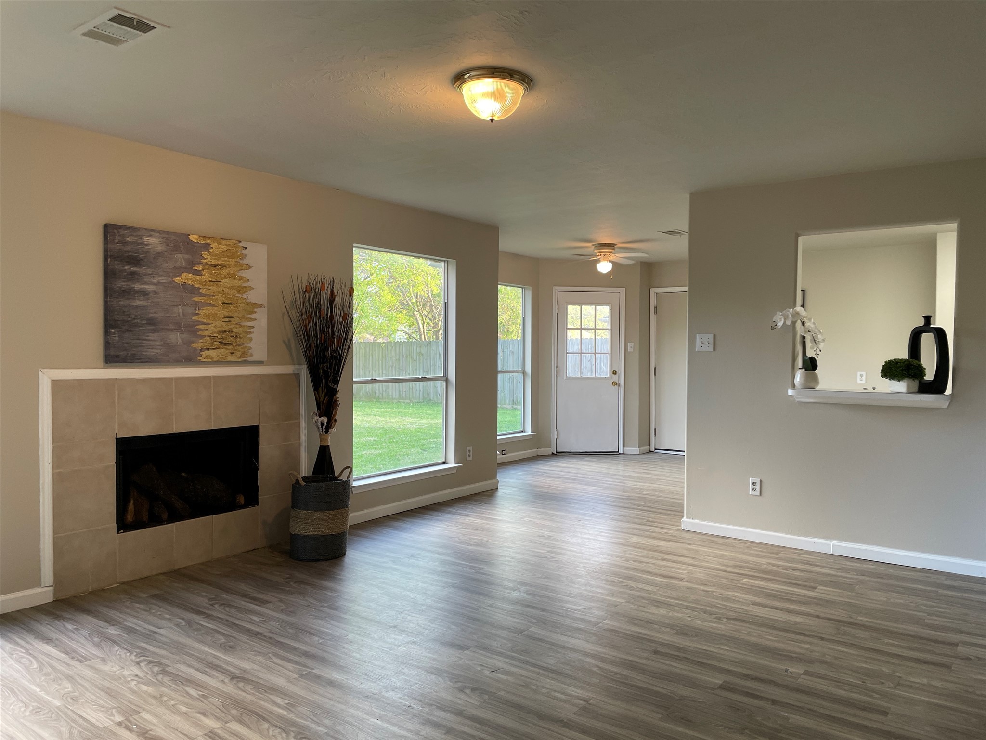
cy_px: 370
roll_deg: +0.0
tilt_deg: -1.3
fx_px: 741
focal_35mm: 26
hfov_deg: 67.3
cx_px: 493
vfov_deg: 53.1
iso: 80
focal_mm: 4.2
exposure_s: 1/60
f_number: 1.6
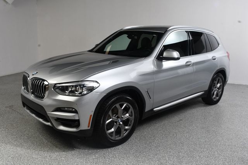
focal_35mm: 33
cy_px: 82
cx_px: 124
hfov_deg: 57.2
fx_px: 227
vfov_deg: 39.9
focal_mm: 22
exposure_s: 1/160
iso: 100
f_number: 11
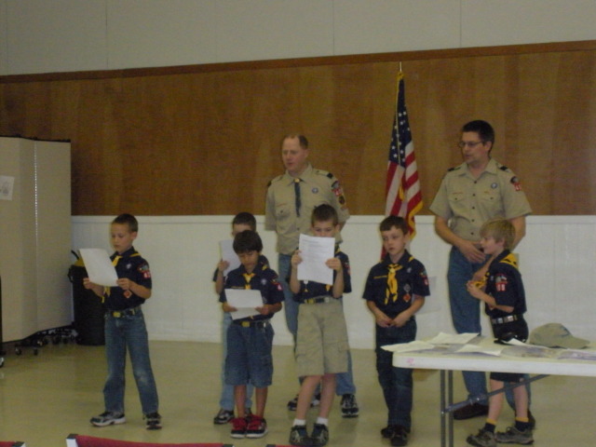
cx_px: 298
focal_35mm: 64
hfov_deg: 30.3
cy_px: 224
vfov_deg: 22.9
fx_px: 1102
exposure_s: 1/125
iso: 800
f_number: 4.6
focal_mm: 11.2
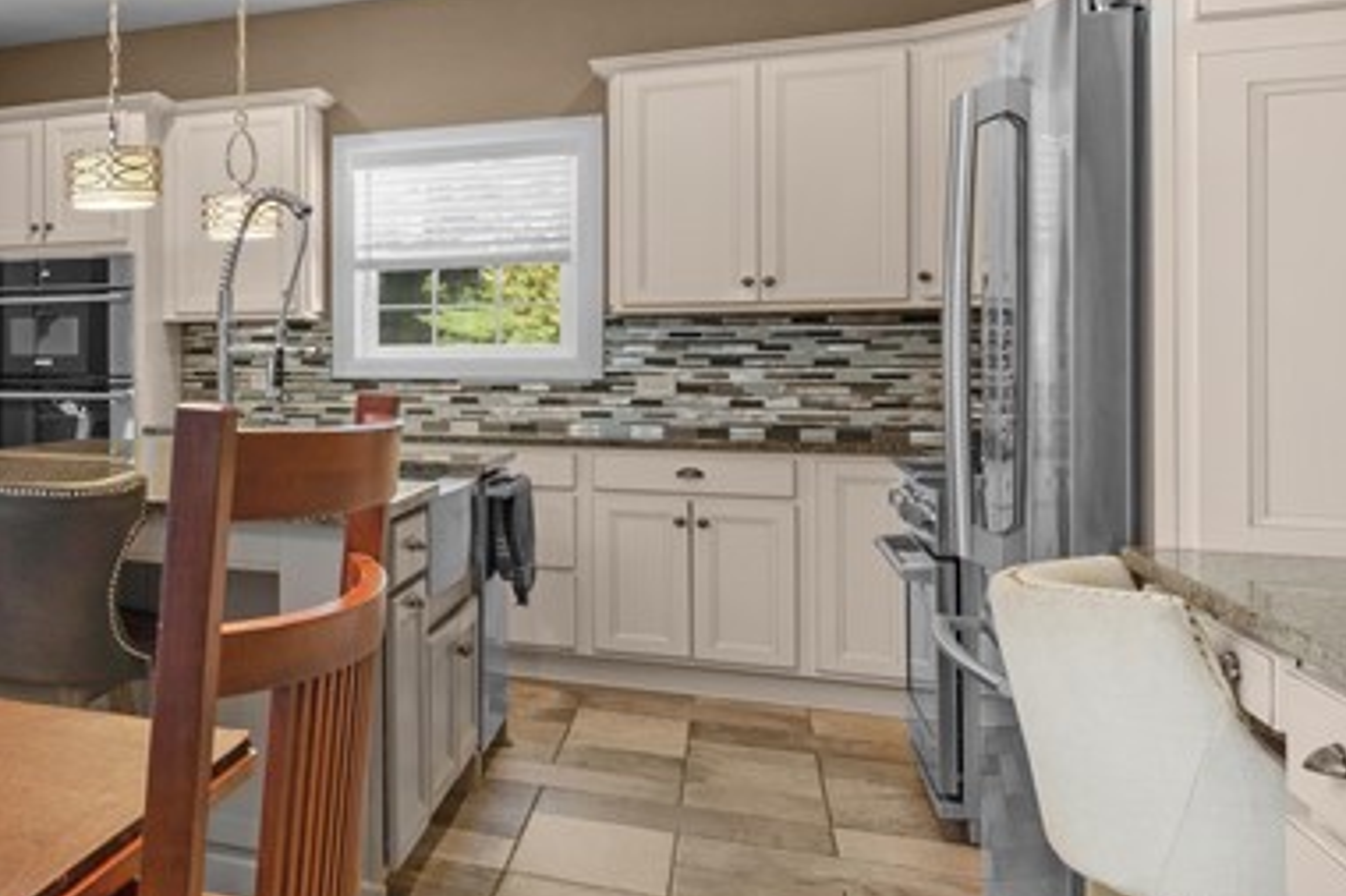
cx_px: -519
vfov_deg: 33.3
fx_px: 1495
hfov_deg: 32.1
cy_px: 359
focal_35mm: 40
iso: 250
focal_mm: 14
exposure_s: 1/60
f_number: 8
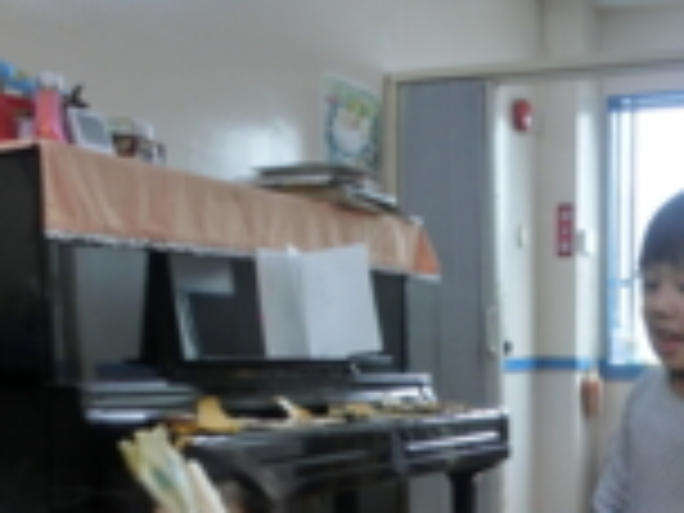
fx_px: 1245
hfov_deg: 30.2
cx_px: 518
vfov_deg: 22.3
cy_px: 526
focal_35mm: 63
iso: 125
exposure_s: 1/60
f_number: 3
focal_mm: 4.24
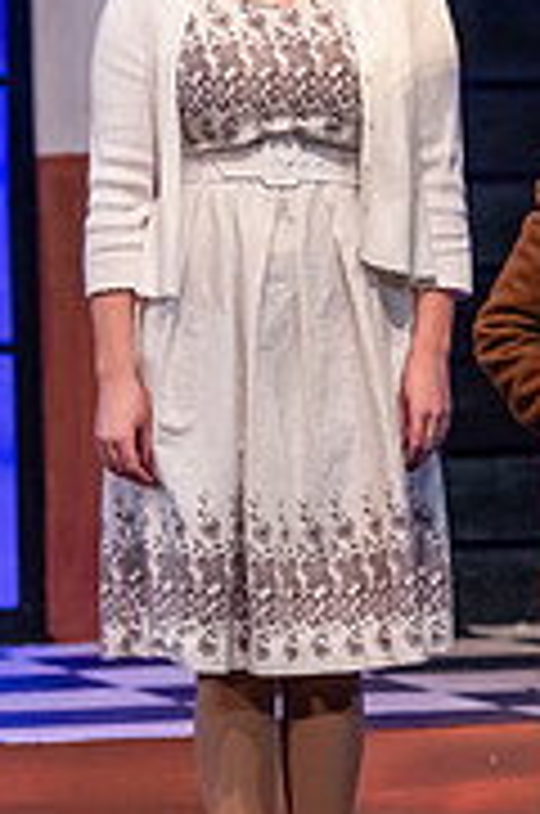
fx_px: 10525
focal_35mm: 466
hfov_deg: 2.9
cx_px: 675
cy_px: 322
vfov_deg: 4.4
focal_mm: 145
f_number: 3.2
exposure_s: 1/200
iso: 2000
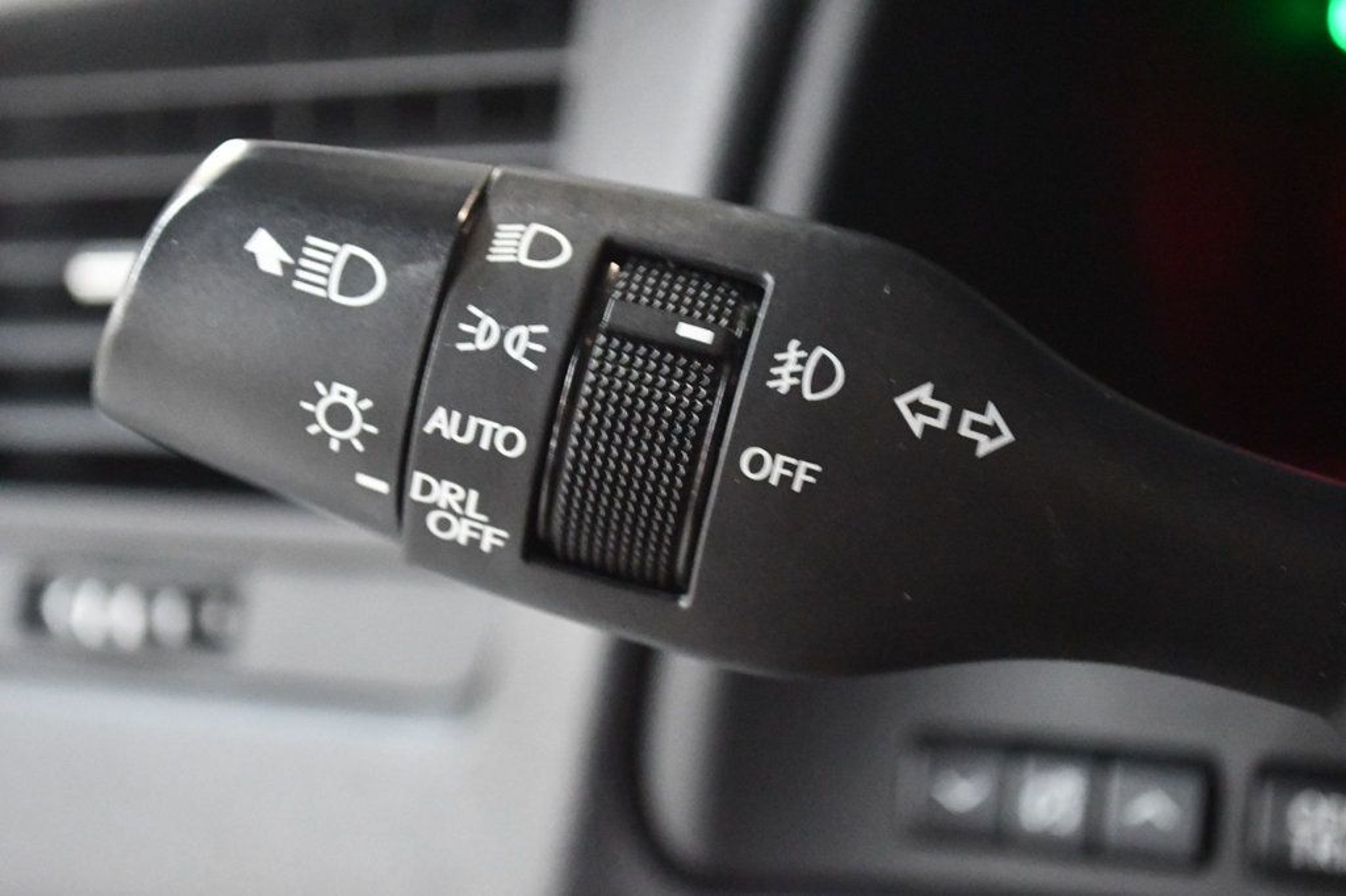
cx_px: 673
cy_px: 448
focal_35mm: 66
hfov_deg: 30.5
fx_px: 2467
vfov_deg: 20.6
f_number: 5.3
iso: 11400
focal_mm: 44
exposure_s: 1/60
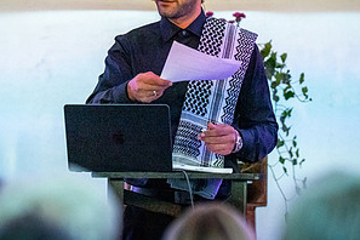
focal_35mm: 305
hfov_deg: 6.8
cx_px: 164
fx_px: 3050
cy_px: 101
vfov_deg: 4.5
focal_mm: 156
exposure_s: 1/8000
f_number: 2.8
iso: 25600
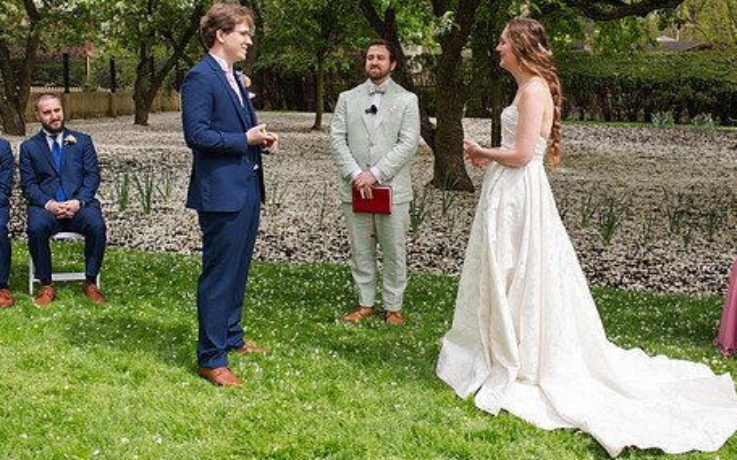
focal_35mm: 46
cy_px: 157
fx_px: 924
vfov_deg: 27.8
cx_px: 377
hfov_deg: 43.5
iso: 125
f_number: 3.2
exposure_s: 1/800
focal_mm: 35
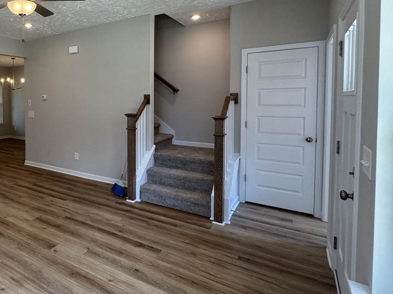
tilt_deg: -2.1
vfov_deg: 56.2
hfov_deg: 64.4
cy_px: 111
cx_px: 71
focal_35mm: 24
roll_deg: -0.1
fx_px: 272
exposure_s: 1/120
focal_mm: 2.22
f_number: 2.2
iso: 125
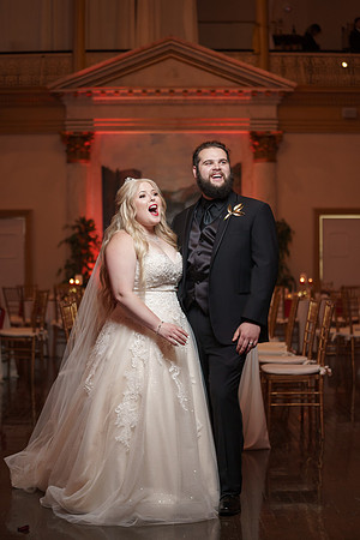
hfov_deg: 19.5
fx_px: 1050
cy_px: 270
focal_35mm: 70
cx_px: 180
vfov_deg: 28.8
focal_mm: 70
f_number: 2.8
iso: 2000
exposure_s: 1/250
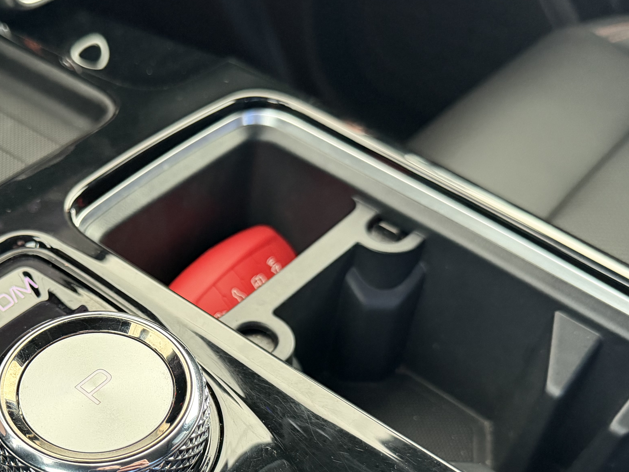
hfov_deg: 41.8
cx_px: 166
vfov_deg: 31.9
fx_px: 800
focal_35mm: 44
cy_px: 382
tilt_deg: -50.6
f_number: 1.78
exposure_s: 1/56
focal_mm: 6.76
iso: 800
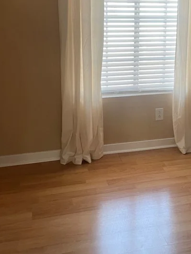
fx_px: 368
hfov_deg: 28.6
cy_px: 65
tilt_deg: -10.8
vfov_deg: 37.3
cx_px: 149
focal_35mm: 50
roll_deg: -0.8
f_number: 1.6
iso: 125
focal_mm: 4.2
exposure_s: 1/60
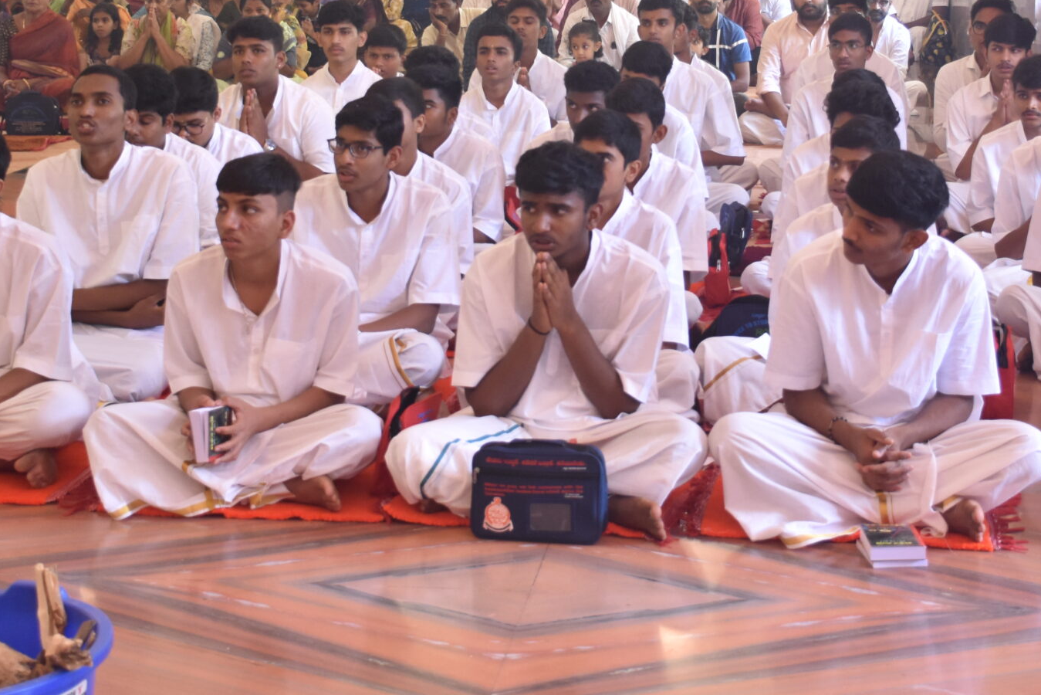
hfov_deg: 27.3
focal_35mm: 74
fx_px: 2140
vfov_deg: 18.2
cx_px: 590
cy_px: 106
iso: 800
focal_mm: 26
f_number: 3.8
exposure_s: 1/50
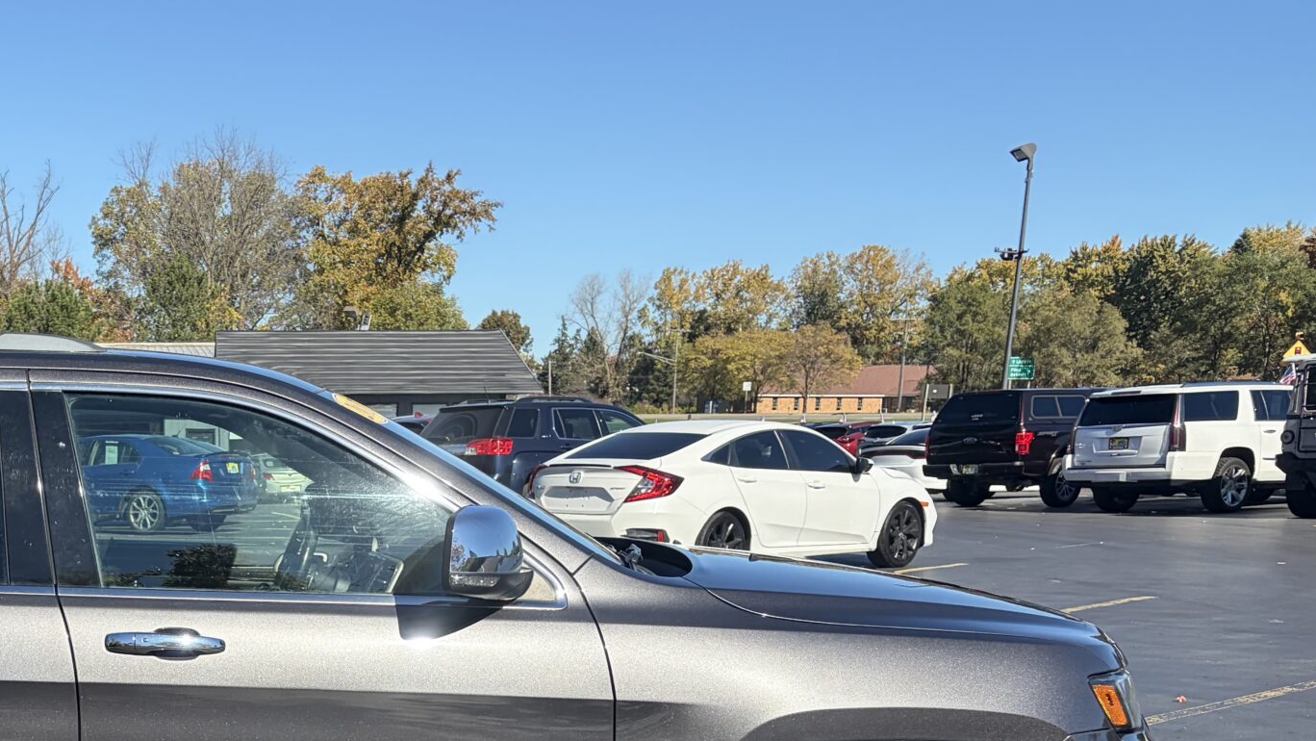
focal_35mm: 53
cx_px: 107
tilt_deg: -9.4
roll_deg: +0.0
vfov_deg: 21.6
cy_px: 795
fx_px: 1850
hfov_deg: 36.5
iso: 64
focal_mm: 5.96
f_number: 1.6
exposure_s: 1/3125
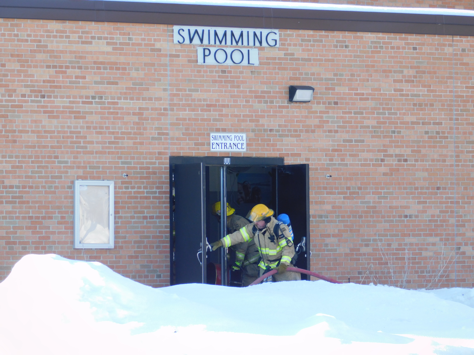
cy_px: 178
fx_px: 3177
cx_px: 237
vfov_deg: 6.4
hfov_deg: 8.5
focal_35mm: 232
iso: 125
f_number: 5.6
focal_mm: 41.3
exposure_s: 1/80
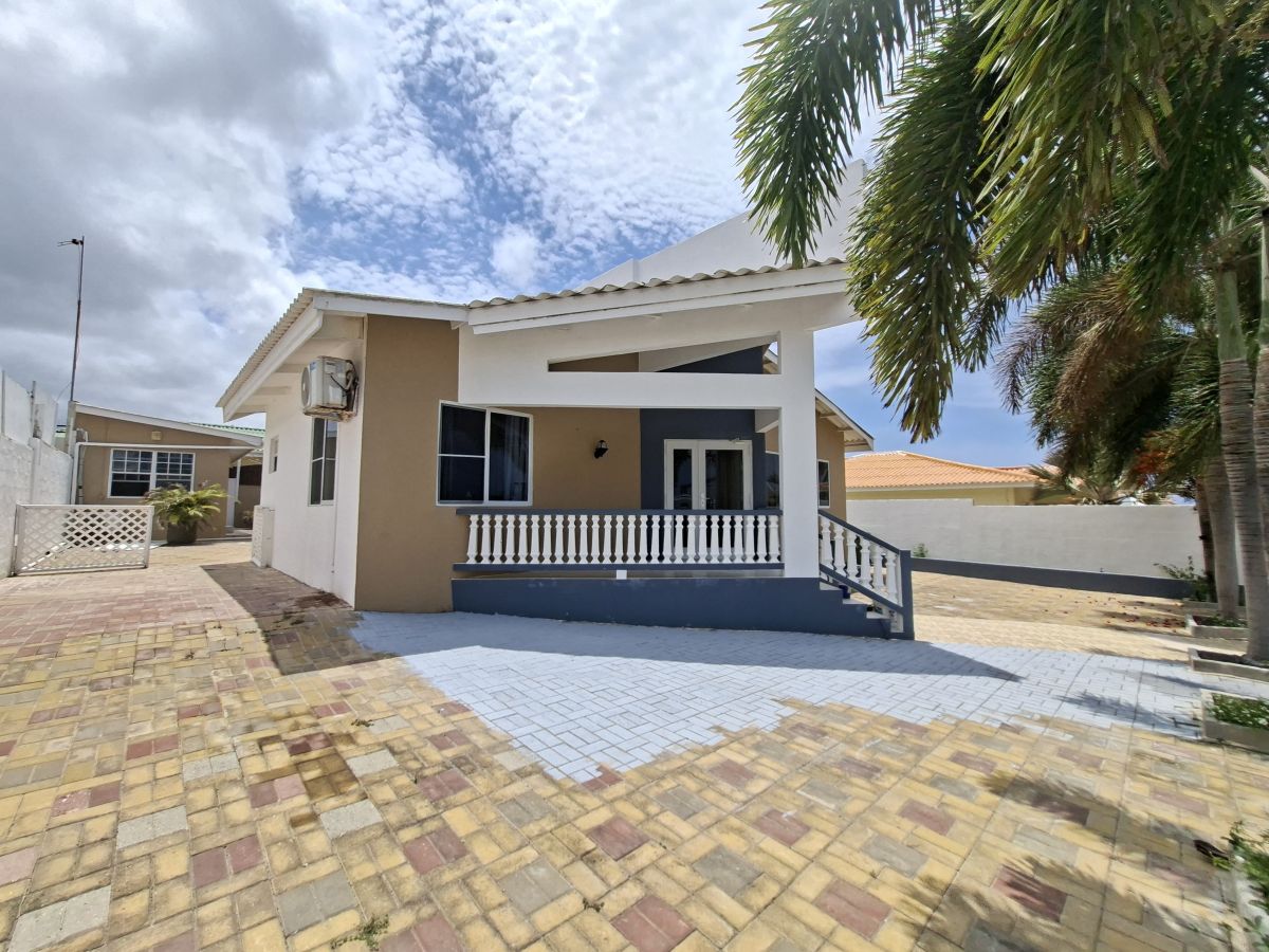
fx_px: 477
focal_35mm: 13
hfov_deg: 106.2
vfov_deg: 89.9
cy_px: 476
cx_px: 634
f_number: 2.2
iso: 40
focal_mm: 1.74
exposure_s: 1/2315
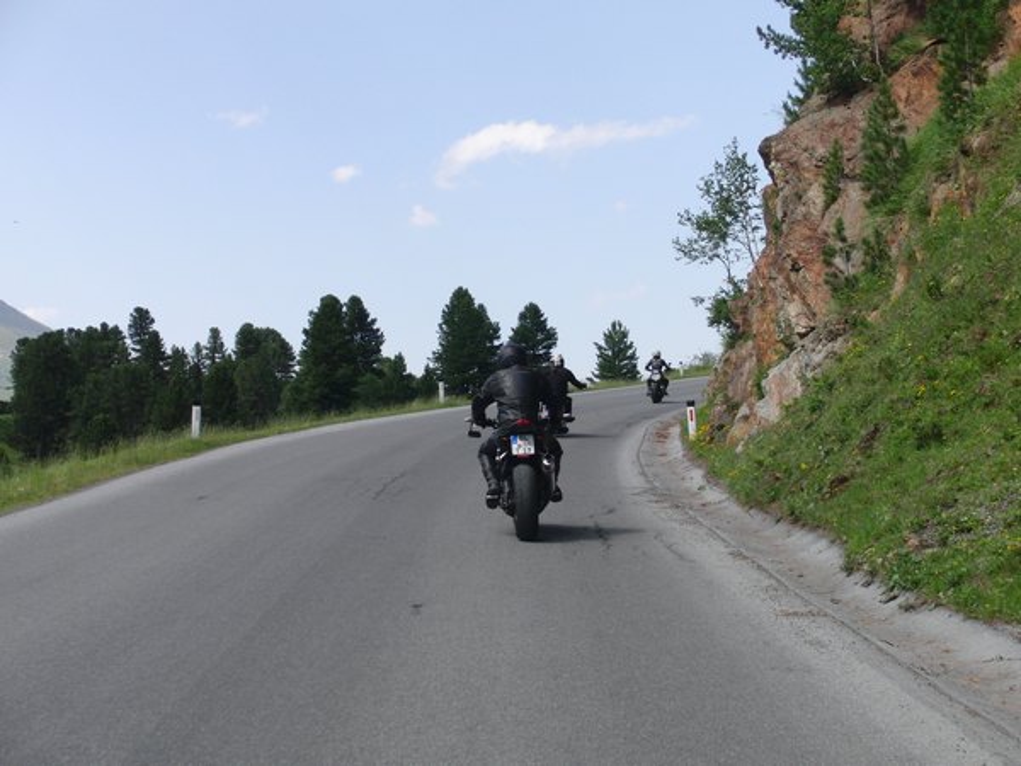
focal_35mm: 70
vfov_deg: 21.0
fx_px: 2065
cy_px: 383
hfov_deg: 27.8
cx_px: 510
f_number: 4.1
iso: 100
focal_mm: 12.23
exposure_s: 1/500
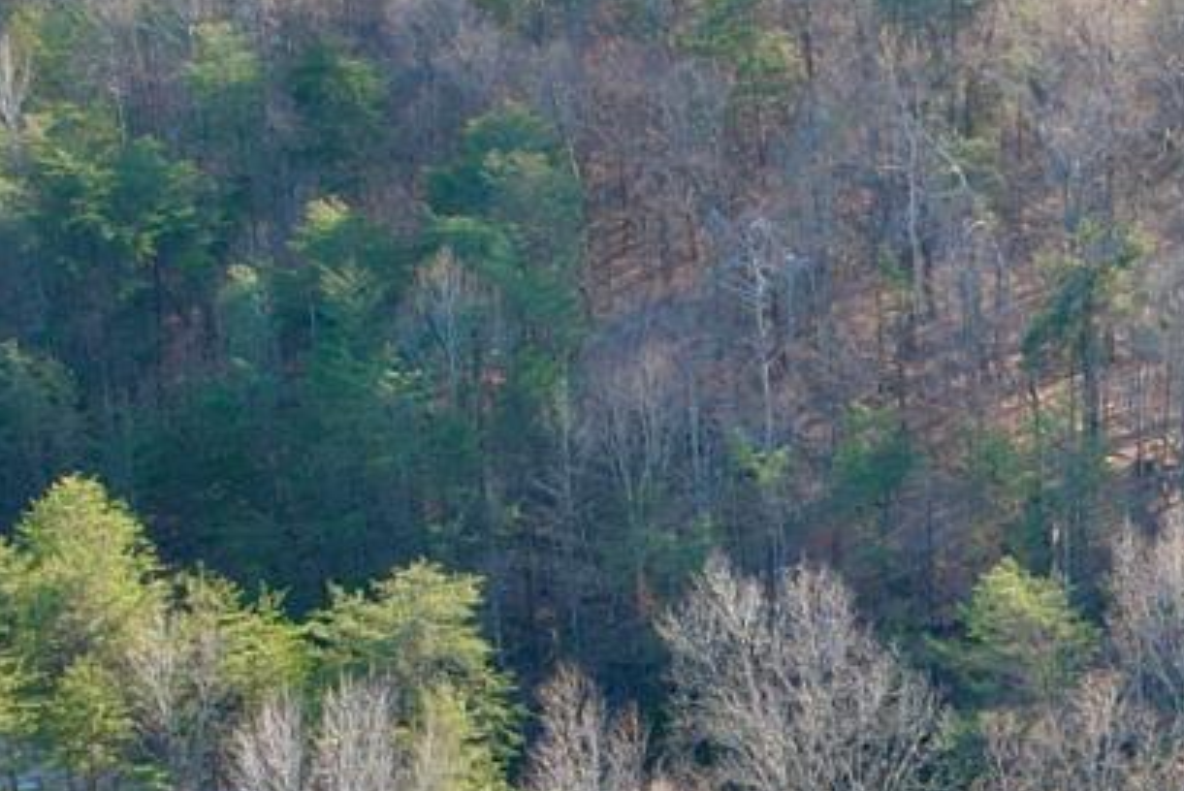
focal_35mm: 162
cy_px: 1035
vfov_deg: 8.4
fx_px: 5332
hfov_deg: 12.5
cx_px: 1146
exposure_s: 1/240
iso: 100
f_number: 2.8
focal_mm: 8.38
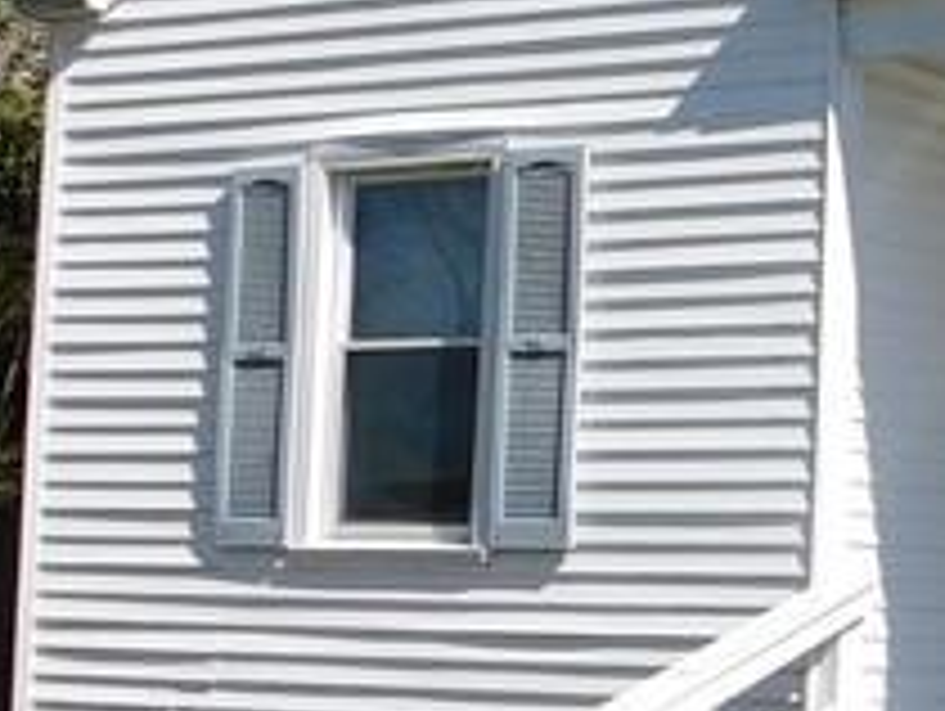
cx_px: 1296
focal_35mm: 112
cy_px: 356
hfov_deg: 16.4
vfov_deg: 13.2
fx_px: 3061
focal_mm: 4
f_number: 6
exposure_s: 1/500
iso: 125
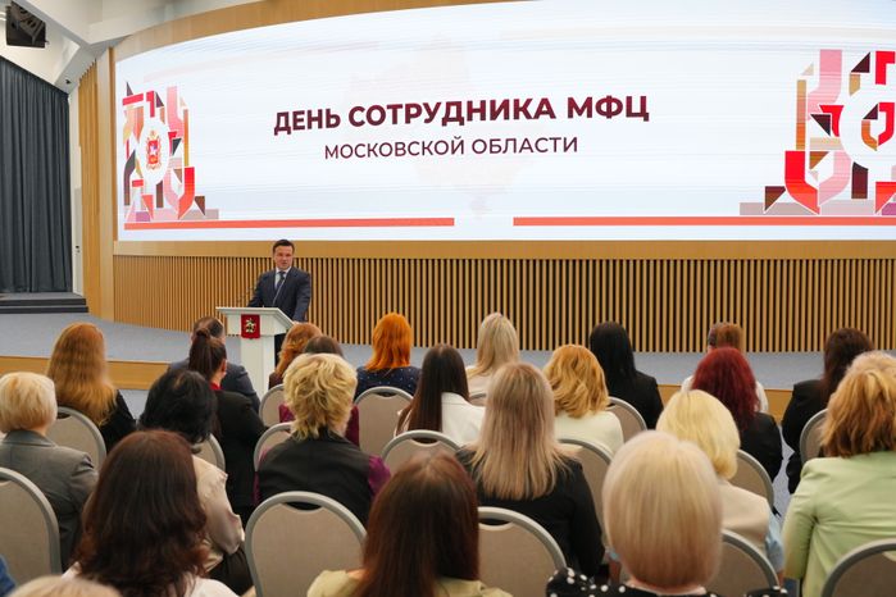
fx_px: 971
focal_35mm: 39
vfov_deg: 34.2
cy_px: 298
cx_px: 448
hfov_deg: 49.6
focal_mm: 39
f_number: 6.3
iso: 2000
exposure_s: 1/200
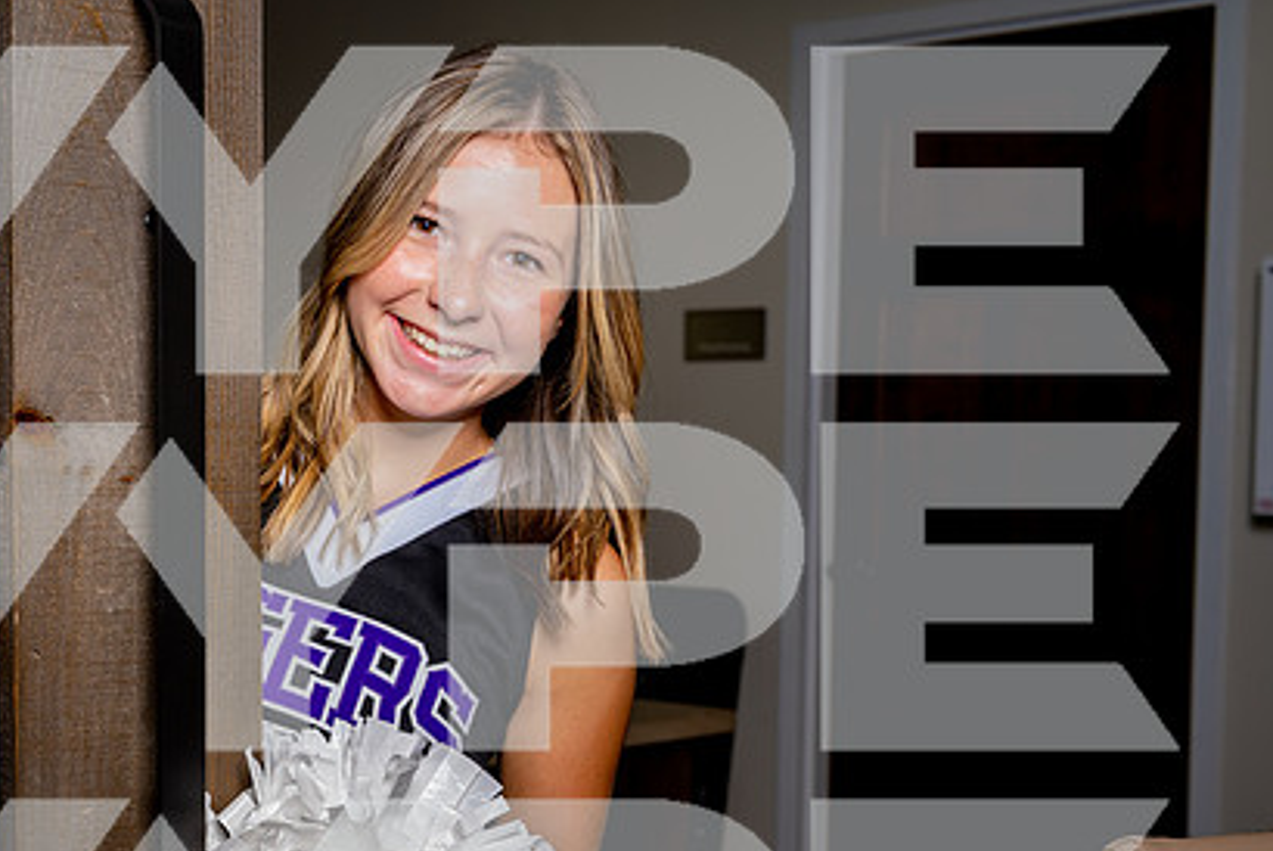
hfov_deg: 30.6
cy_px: 589
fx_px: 2300
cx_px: 388
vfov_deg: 20.9
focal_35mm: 65
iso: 200
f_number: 5.6
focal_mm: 46
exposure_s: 1/250
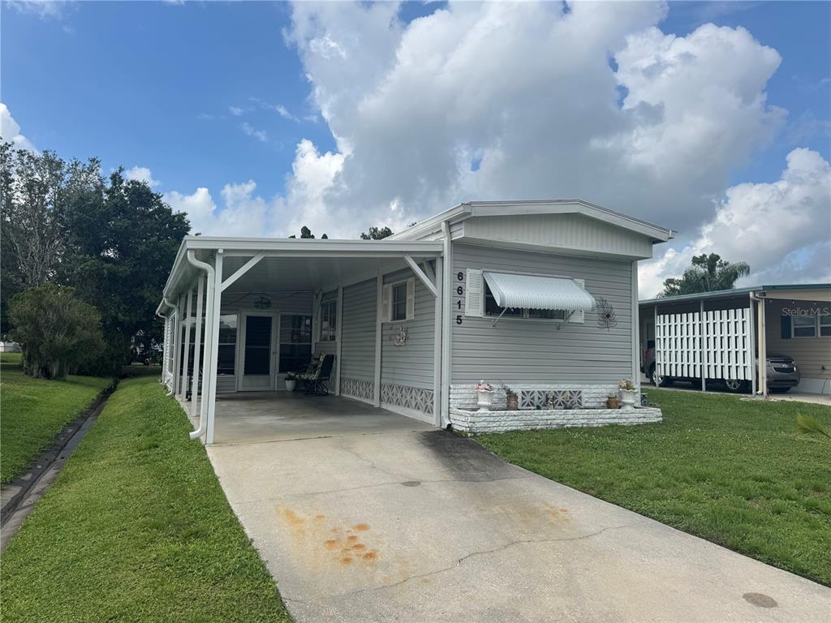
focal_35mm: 24
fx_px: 576
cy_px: 312
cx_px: 416
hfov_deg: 71.6
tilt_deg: +4.0
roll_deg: -1.3
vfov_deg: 56.8
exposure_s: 1/4950
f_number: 1.78
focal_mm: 6.76
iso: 80
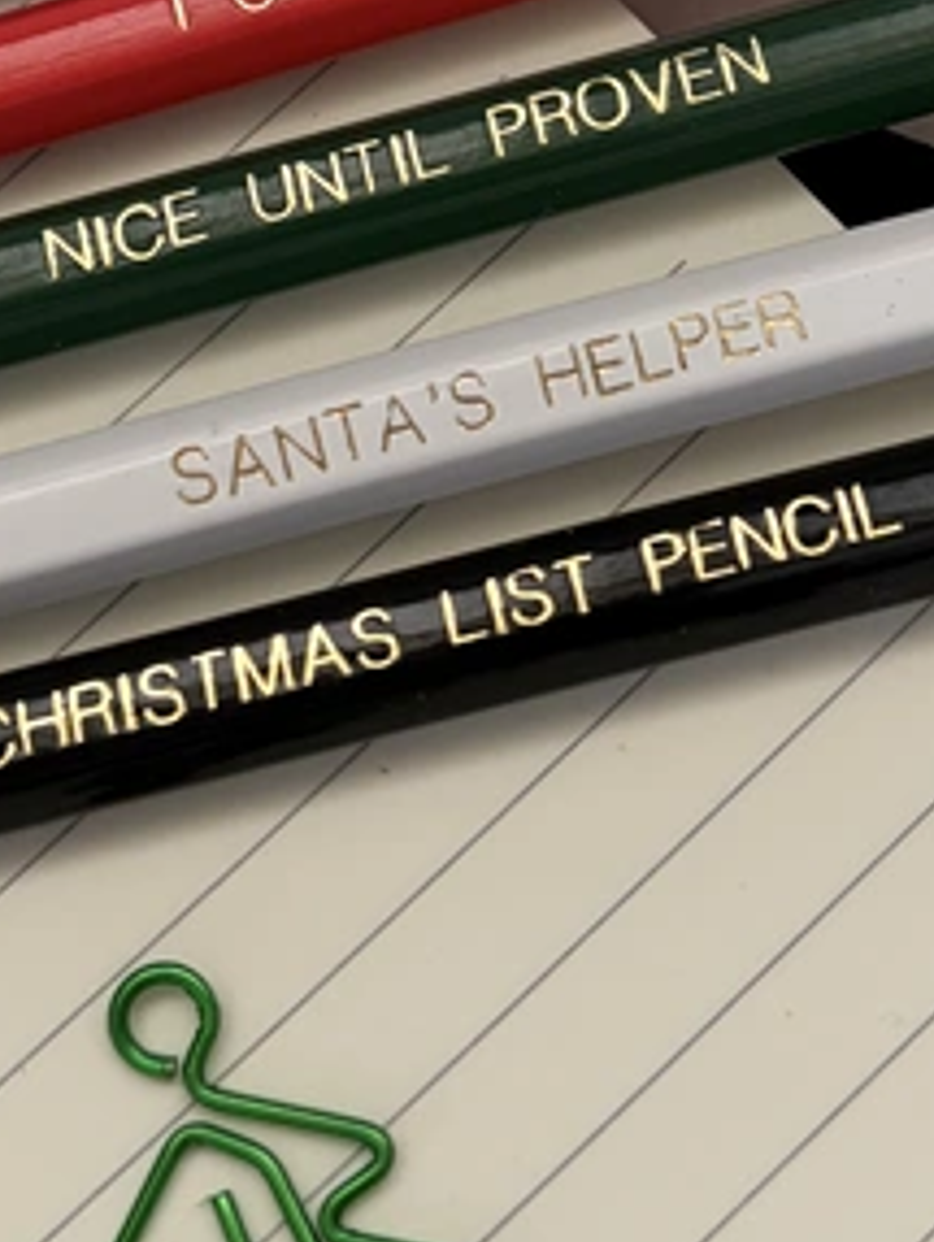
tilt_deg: -71.3
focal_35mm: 80
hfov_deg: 18.4
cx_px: 539
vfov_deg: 23.5
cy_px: 26
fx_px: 2874
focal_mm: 5.96
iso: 200
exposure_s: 1/60
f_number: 1.6
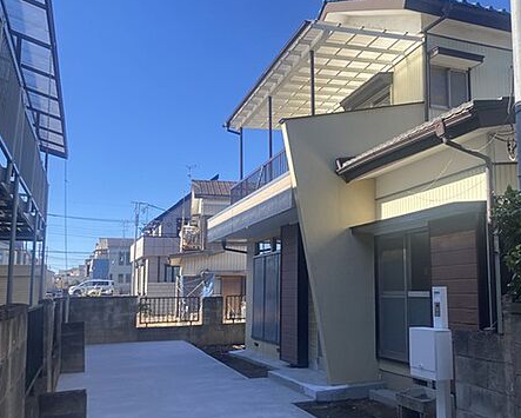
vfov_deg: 40.1
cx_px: 341
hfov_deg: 48.3
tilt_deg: +6.5
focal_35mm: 37
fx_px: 571
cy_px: 228
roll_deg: +0.7
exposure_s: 1/952
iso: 20
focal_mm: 3.99
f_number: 1.8
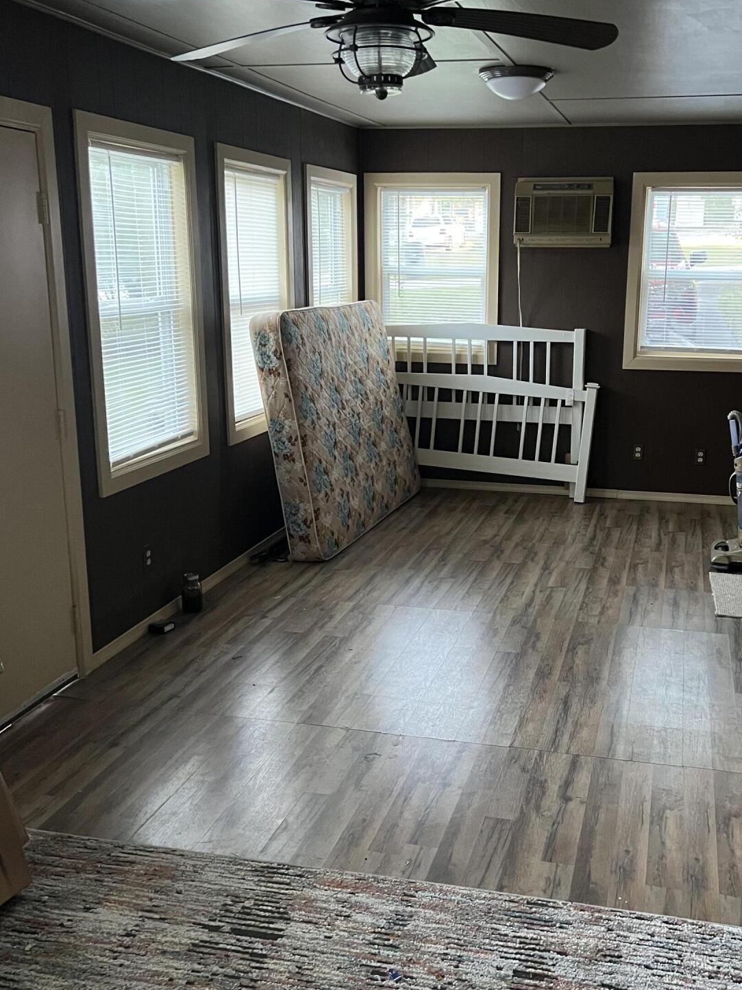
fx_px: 1029
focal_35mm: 36
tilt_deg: -15.8
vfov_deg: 51.4
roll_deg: -1.5
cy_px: 503
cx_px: 449
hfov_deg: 39.5
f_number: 1.5
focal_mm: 5.7
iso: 500
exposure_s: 1/60
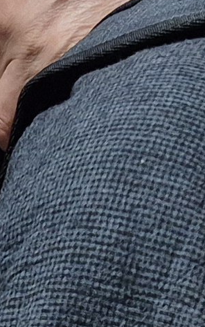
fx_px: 1840
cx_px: -80
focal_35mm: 206
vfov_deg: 8.7
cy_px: 927
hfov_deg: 6.3
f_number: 1.8
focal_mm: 5.4
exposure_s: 1/120
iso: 500
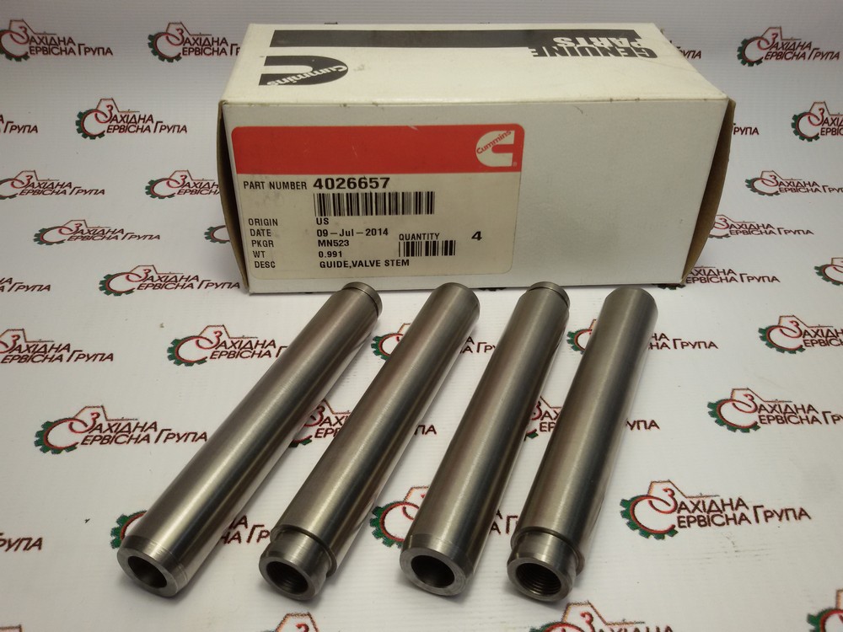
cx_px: 422
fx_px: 755
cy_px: 316
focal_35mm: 31
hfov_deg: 58.4
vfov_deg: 45.4
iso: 40
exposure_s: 1/100
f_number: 2.4
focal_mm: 2.93
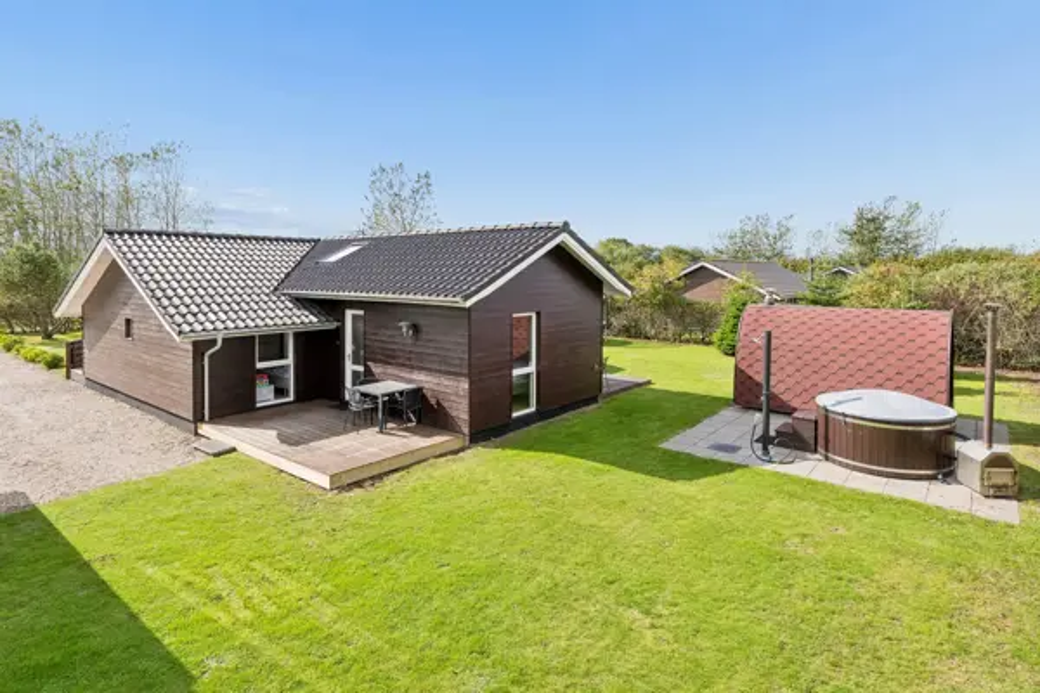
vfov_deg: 61.3
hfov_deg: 83.3
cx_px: 520
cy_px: 346
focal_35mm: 20
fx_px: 585
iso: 200
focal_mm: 13.5
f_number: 7.1
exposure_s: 1/250
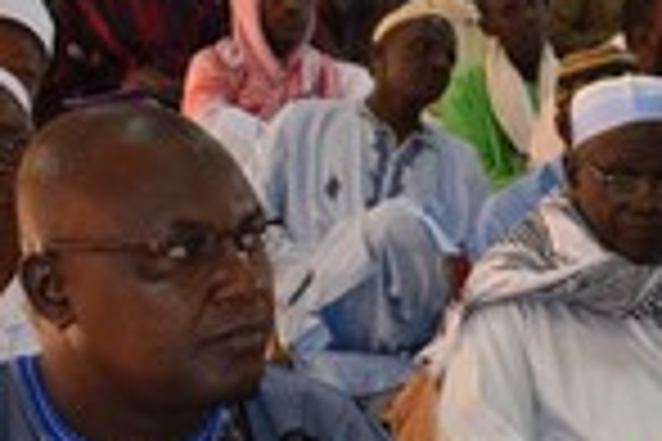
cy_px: 538
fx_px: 2059
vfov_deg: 12.0
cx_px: 887
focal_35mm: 112
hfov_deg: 17.1
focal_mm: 22
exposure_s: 1/100
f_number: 5
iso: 800
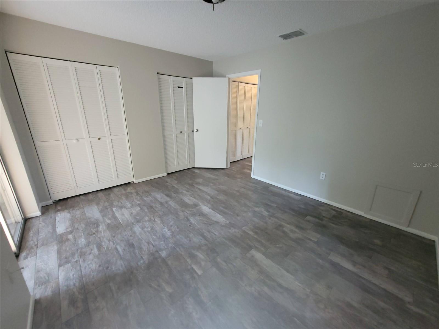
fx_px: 165
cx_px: 220
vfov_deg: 89.9
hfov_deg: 106.2
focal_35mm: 13
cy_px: 164
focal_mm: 2.2
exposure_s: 1/30
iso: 320
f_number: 2.2
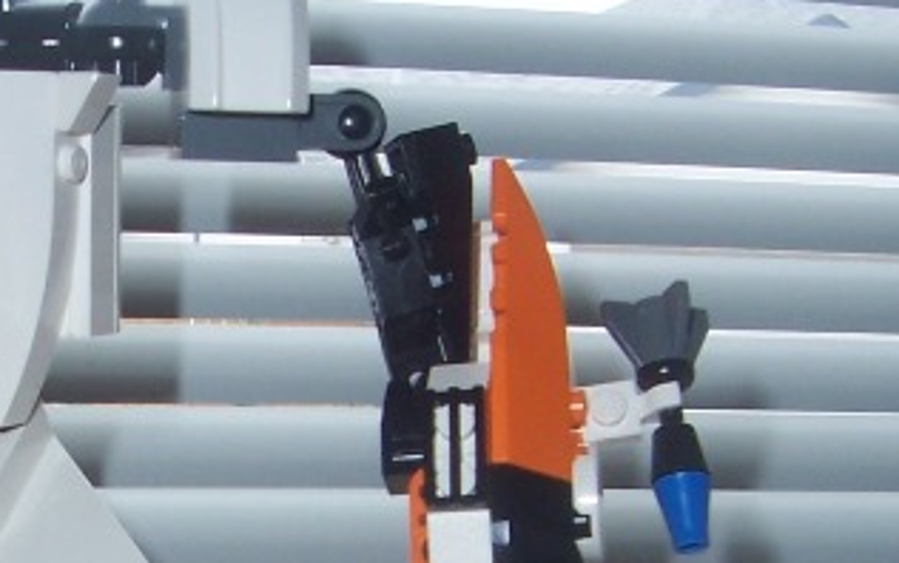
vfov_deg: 13.0
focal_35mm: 98
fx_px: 2403
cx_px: 90
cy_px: 668
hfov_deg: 20.8
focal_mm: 5.6
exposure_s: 1/125
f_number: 5.6
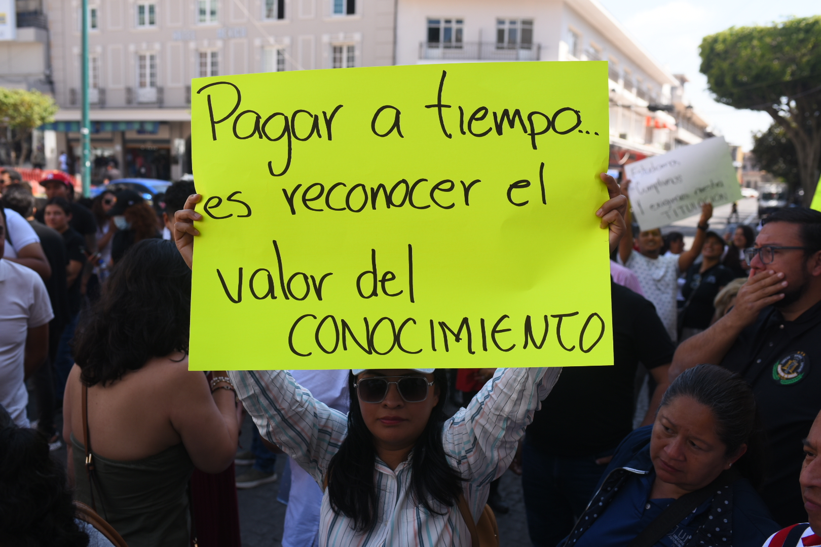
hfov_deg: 54.4
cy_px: 274
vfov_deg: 37.9
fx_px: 798
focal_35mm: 35
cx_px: 410
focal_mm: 35
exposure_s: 1/640
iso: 200
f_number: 4.5
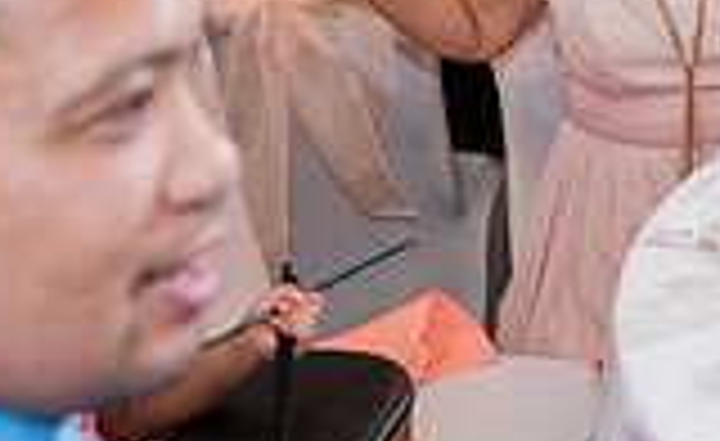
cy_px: -148
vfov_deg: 12.8
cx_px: 831
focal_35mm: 97
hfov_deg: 20.3
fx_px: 1893
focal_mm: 24
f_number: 2.8
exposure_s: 1/160
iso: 800
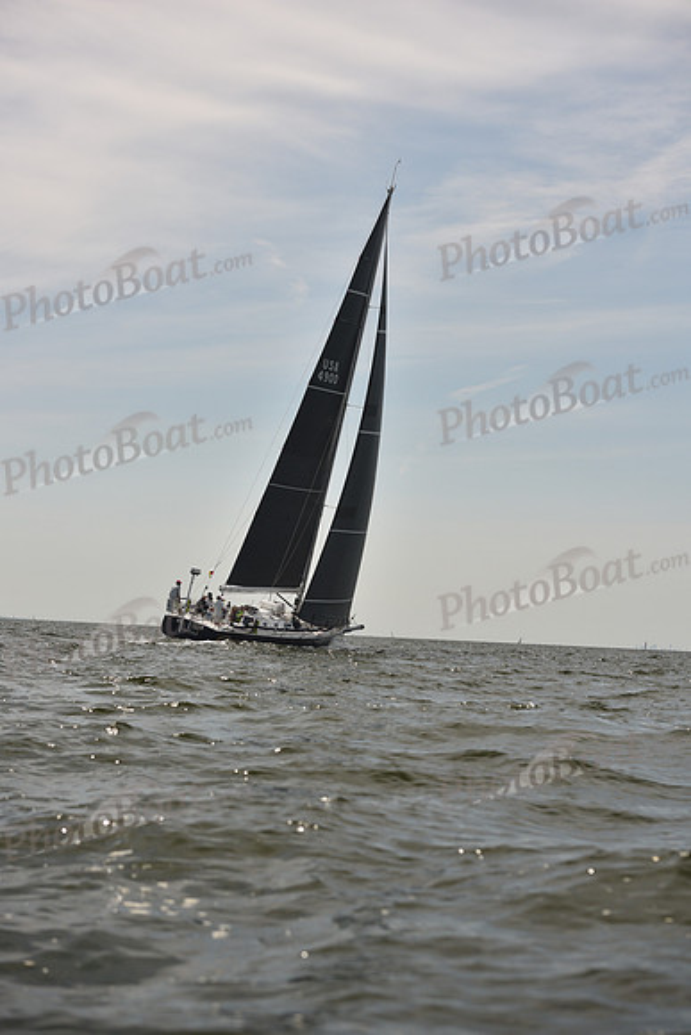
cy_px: 518
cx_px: 346
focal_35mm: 70
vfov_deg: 28.8
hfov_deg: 19.5
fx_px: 2014
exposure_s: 1/1250
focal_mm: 70
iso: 250
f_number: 5
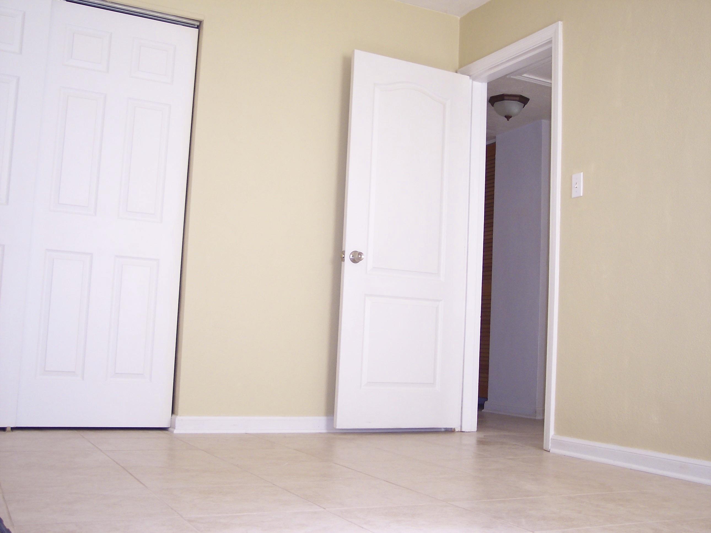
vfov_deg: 37.7
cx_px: 356
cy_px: 266
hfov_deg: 49.0
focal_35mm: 38
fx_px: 780
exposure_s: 1/30
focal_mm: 8
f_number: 2.8
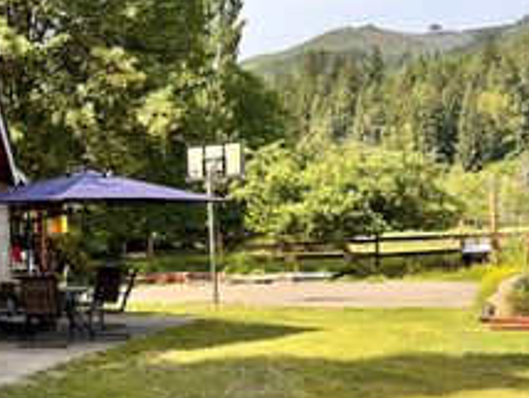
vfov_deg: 26.0
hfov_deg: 31.2
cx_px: -27
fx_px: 857
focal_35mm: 56
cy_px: 261
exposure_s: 1/4049
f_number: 1.78
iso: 80
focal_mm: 6.76
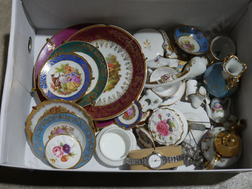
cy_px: 94
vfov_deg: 29.1
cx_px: 126
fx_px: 364
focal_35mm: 50
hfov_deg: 38.2
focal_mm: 25
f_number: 5.3
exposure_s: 1/60
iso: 320
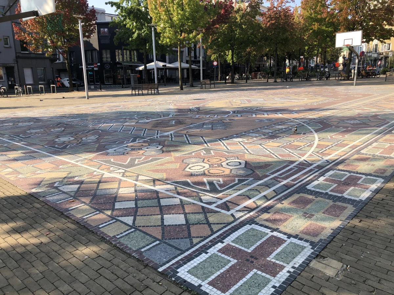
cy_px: 148
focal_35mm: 28
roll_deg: +1.7
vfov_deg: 49.7
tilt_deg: -11.8
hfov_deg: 63.4
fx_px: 319
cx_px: 197
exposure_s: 1/813
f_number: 1.8
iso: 20
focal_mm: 4
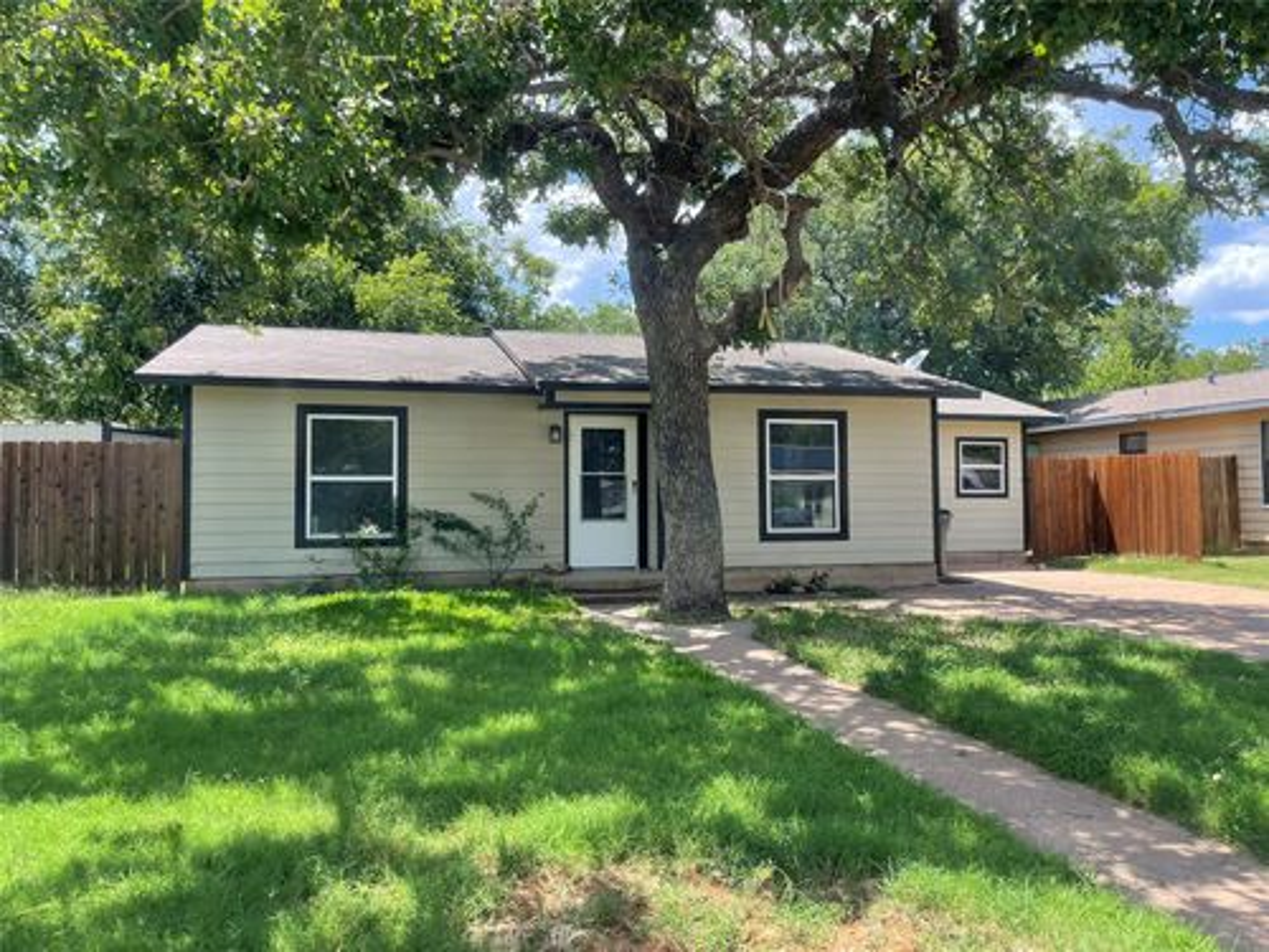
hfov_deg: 67.3
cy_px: 476
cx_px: 634
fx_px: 953
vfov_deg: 53.1
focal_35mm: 26
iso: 32
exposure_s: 1/895
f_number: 1.6
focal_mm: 4.2
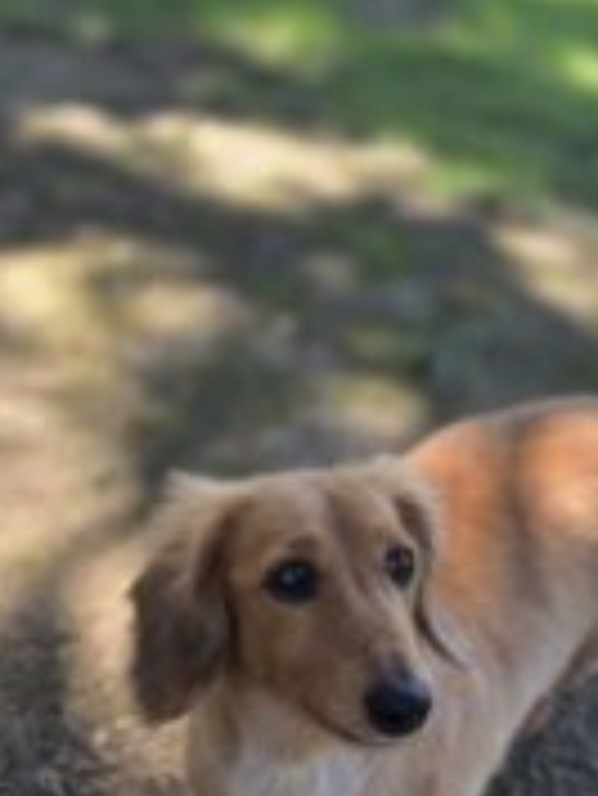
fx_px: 1196
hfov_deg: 28.0
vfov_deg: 36.7
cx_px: 360
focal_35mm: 52
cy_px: 459
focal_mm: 6.3
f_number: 1.7
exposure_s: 1/359
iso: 50
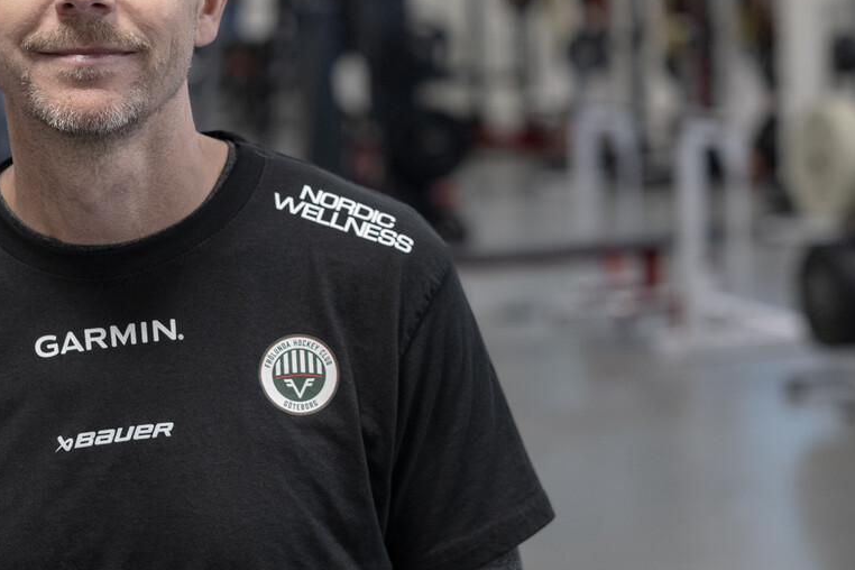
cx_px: 453
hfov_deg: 19.5
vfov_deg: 13.0
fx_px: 2494
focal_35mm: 105
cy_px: 190
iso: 2000
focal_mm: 50
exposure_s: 1/320
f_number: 2.5
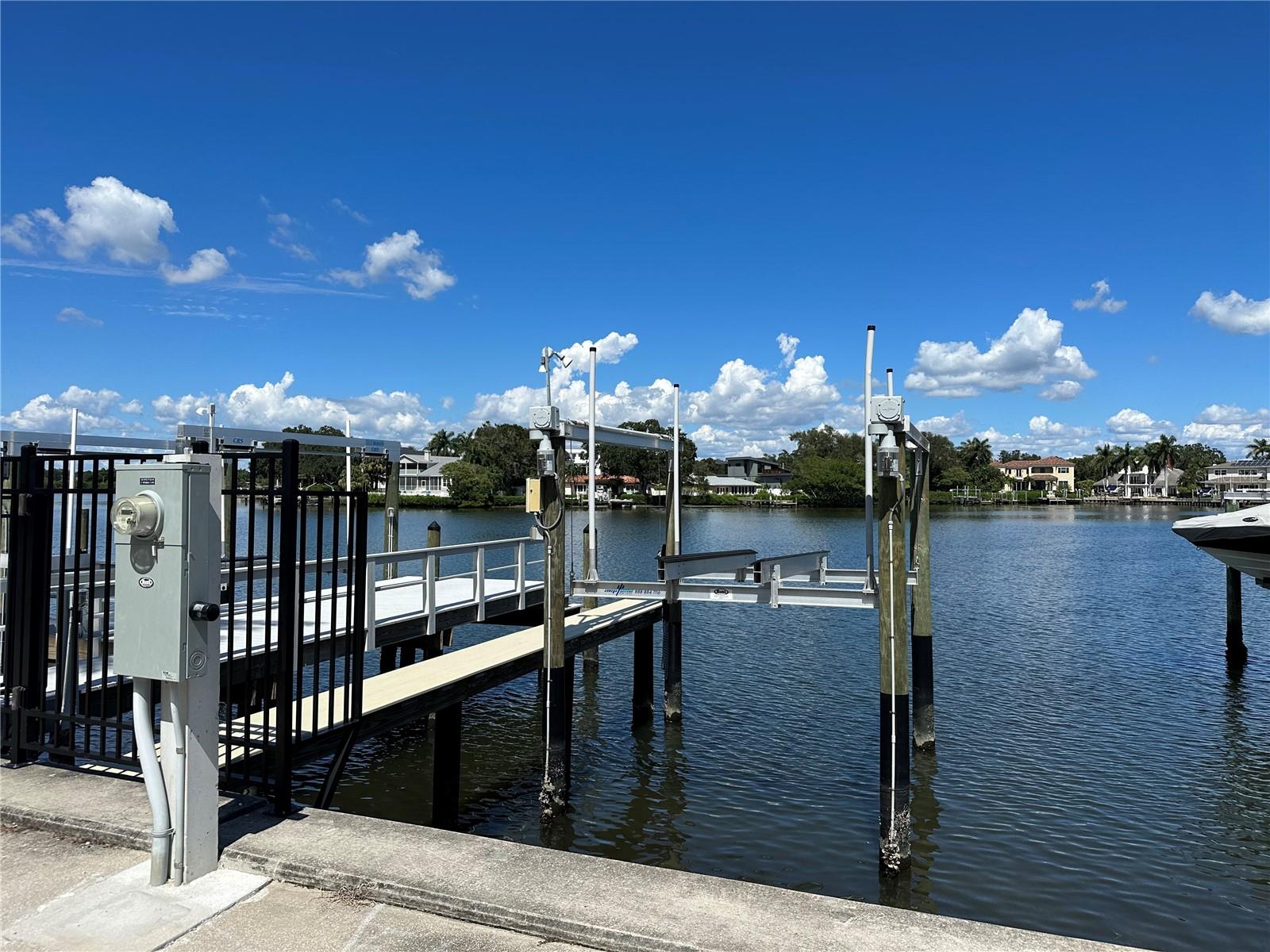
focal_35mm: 24
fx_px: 881
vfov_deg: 56.8
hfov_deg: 71.6
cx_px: 635
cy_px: 476
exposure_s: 1/7576
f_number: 1.78
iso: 80
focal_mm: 6.86
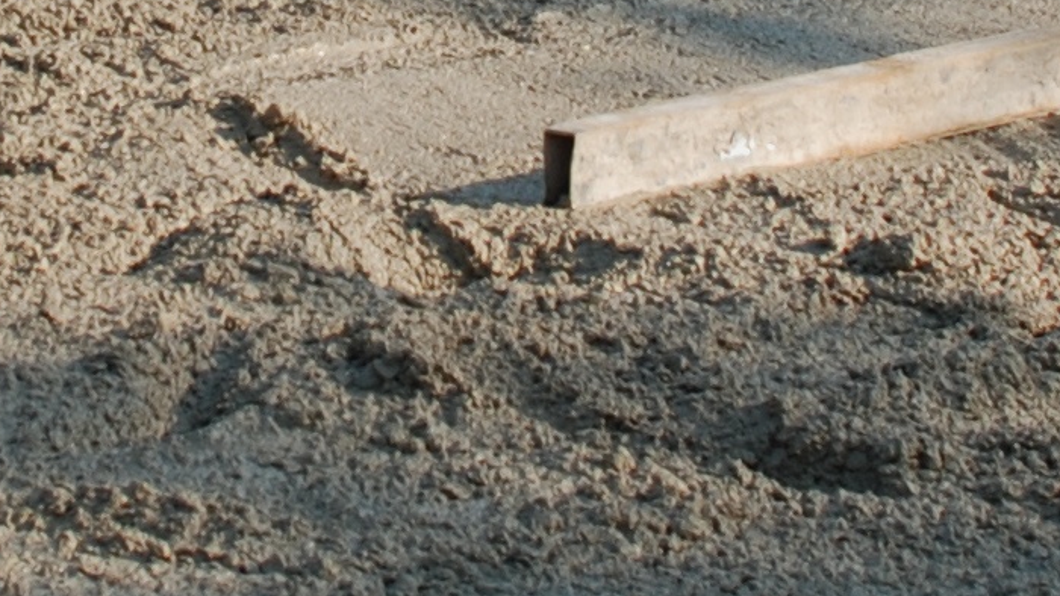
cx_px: 195
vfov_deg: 6.9
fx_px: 4891
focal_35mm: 174
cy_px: -359
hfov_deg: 12.3
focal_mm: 20
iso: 100
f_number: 7.1
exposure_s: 1/200
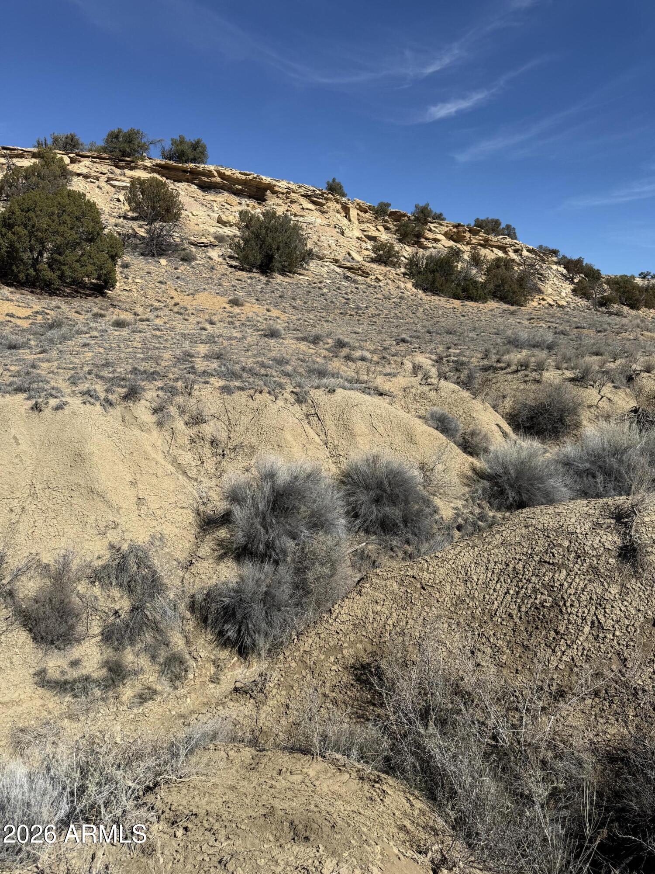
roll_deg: -2.7
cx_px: 328
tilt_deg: -11.3
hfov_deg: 56.8
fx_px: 606
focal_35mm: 24
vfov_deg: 71.6
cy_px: 437
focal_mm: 6.76
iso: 80
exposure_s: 1/6711
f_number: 1.78
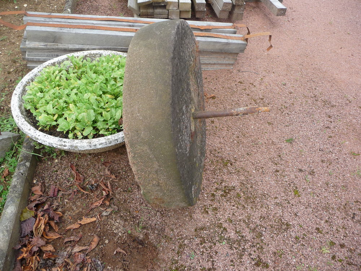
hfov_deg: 63.4
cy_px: 136
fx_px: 292
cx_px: 180
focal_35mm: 28
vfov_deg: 49.7
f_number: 3.3
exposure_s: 1/250
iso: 100
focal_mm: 4.7
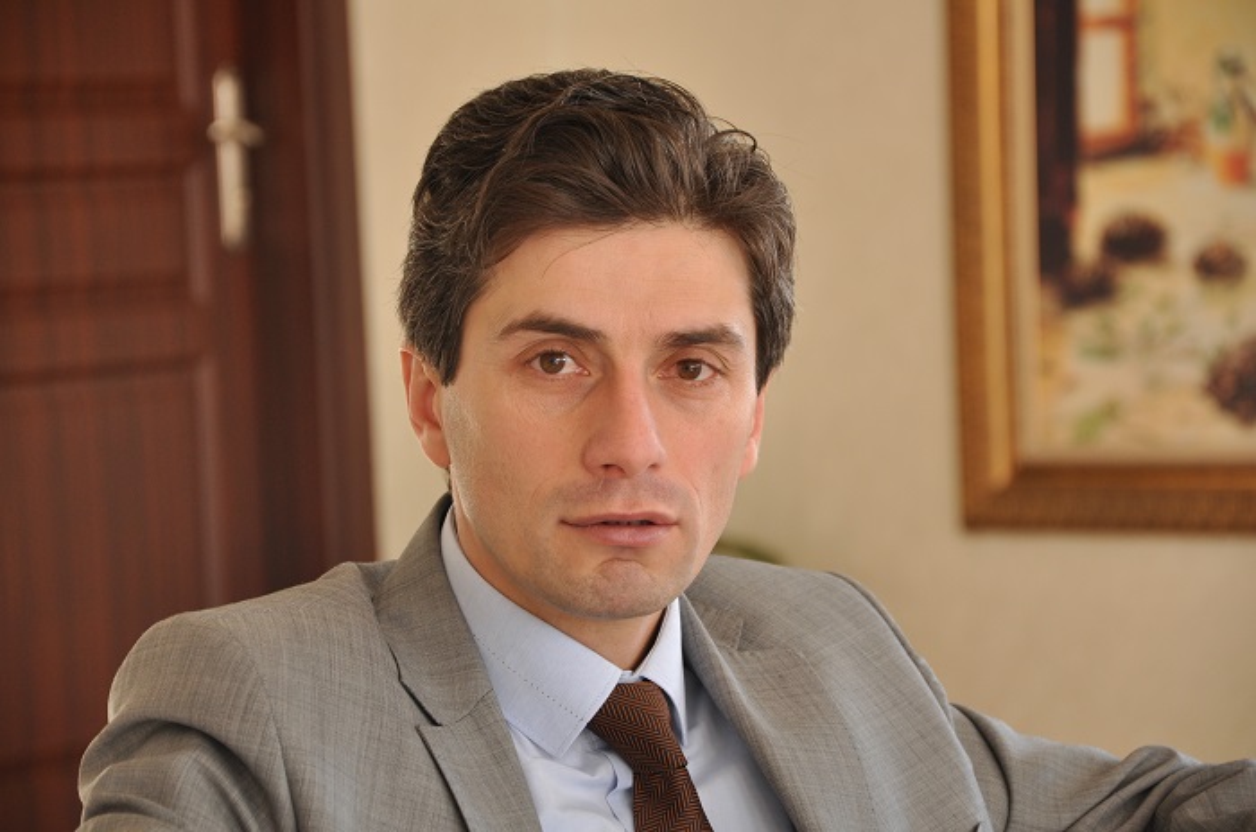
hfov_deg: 13.1
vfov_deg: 8.7
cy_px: 416
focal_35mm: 158
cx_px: 628
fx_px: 5485
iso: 400
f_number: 5.6
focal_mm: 105
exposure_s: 1/40
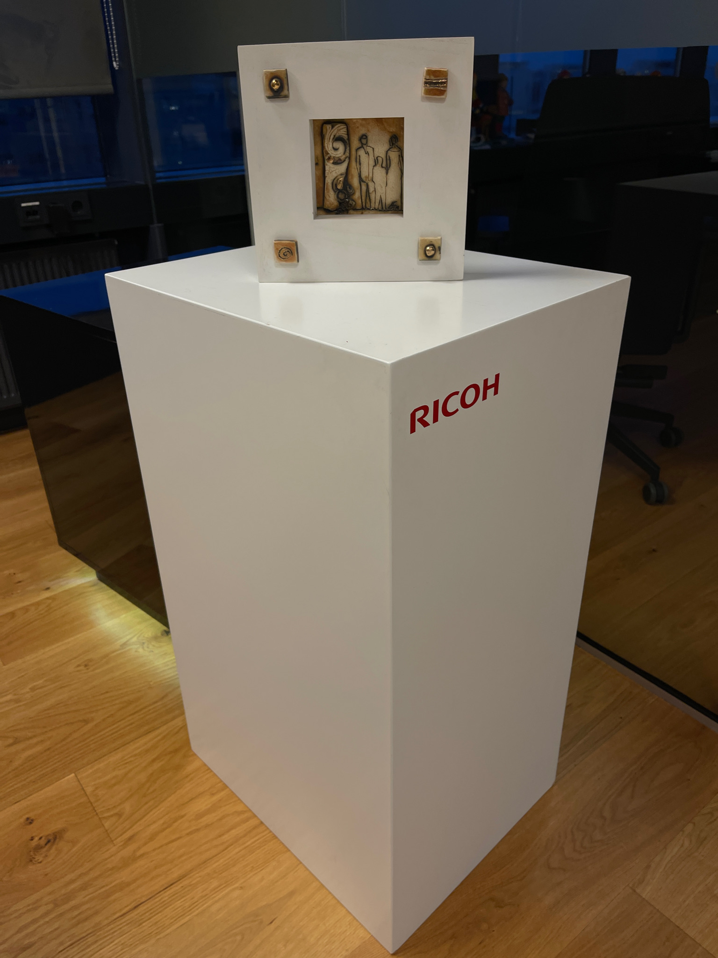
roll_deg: +1.9
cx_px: 359
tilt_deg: -27.5
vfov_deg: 67.3
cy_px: 479
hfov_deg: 53.0
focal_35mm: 26
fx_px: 719
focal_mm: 5.1
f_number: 1.6
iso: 64
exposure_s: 1/100
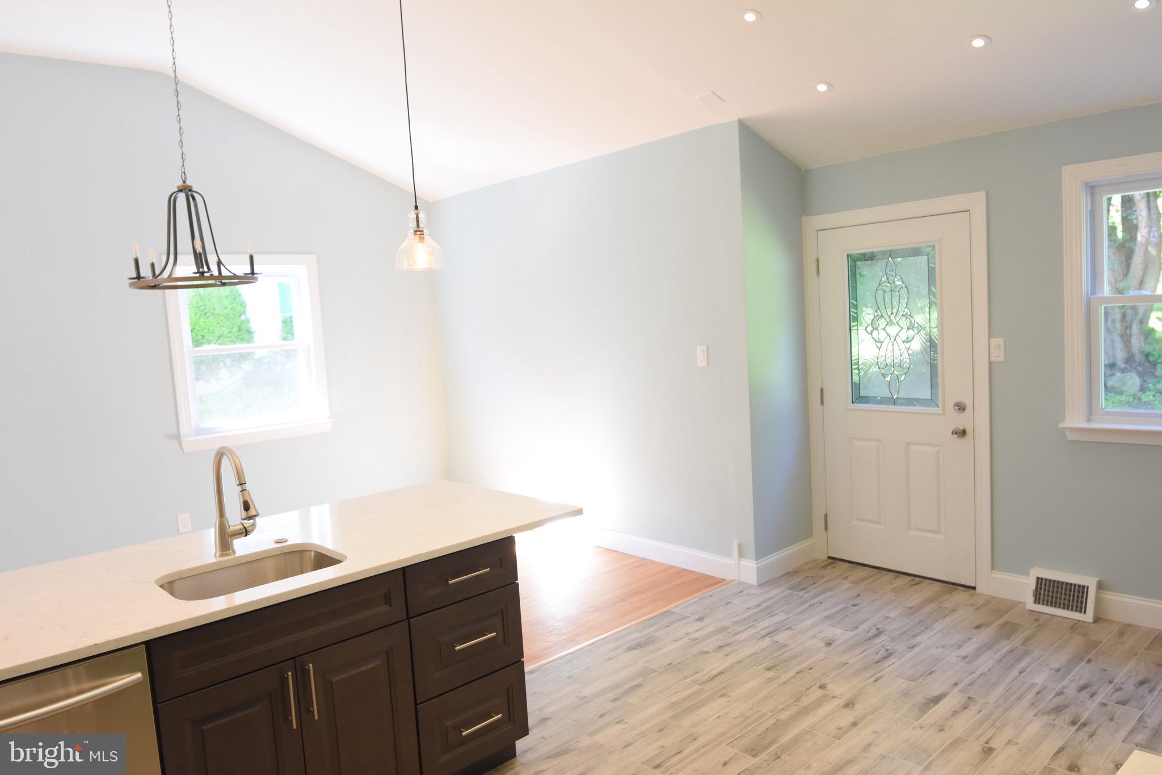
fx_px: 775
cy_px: 388
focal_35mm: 24
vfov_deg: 53.1
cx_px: 581
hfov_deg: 73.7
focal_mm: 16
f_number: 4.5
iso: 800
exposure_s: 1/80
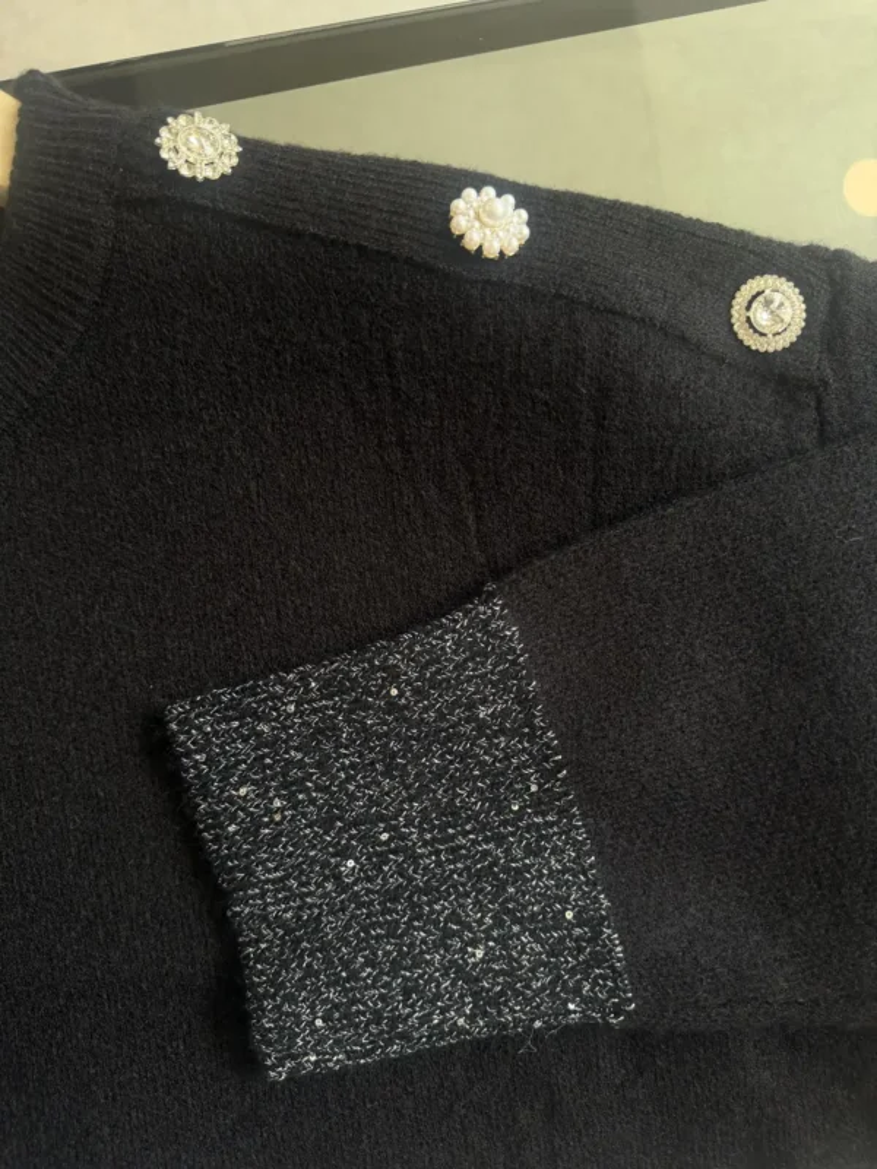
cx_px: 438
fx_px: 811
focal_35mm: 24
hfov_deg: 56.8
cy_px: 584
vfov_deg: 71.6
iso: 200
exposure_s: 1/121
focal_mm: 6.76
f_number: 1.78
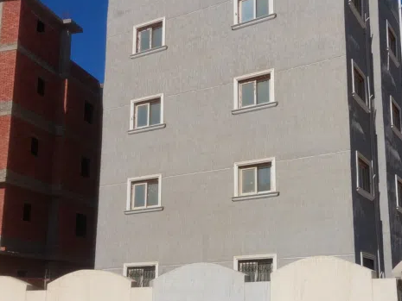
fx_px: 383
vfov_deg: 42.4
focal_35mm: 33
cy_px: 200
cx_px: 263
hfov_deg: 54.4
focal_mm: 5.23
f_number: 1.8
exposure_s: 1/2669
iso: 25
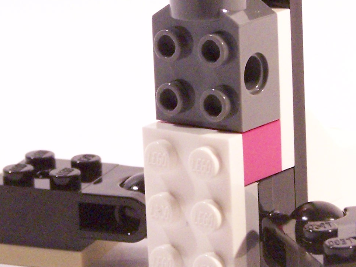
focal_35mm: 219
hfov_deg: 9.0
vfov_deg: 6.8
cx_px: 197
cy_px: 127
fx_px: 2251
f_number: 3.6
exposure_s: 1/30
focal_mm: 13.7
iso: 400
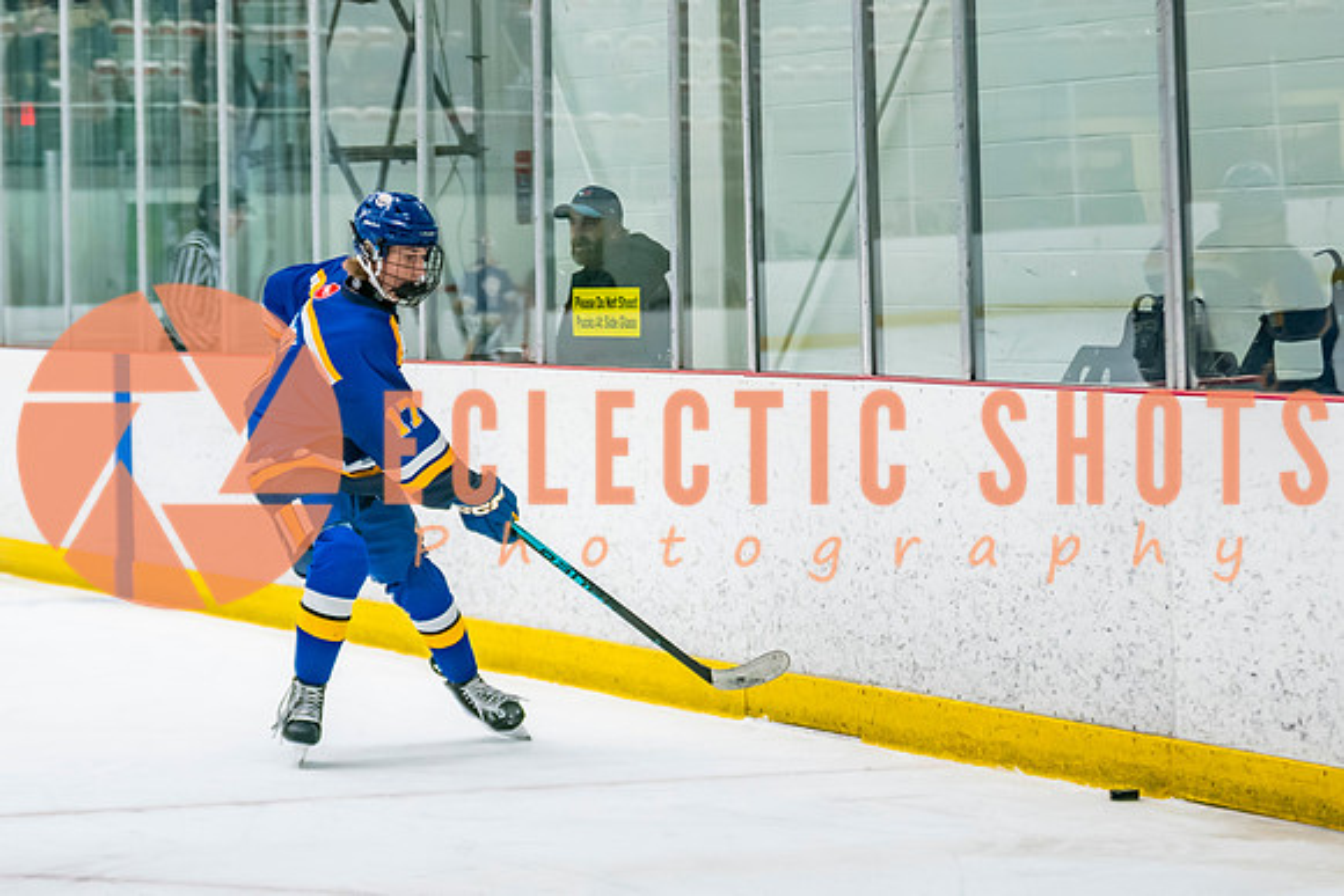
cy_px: 501
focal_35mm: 151
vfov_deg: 9.1
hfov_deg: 13.6
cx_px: 487
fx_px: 5643
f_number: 2.8
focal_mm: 80
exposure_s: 1/640
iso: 1600
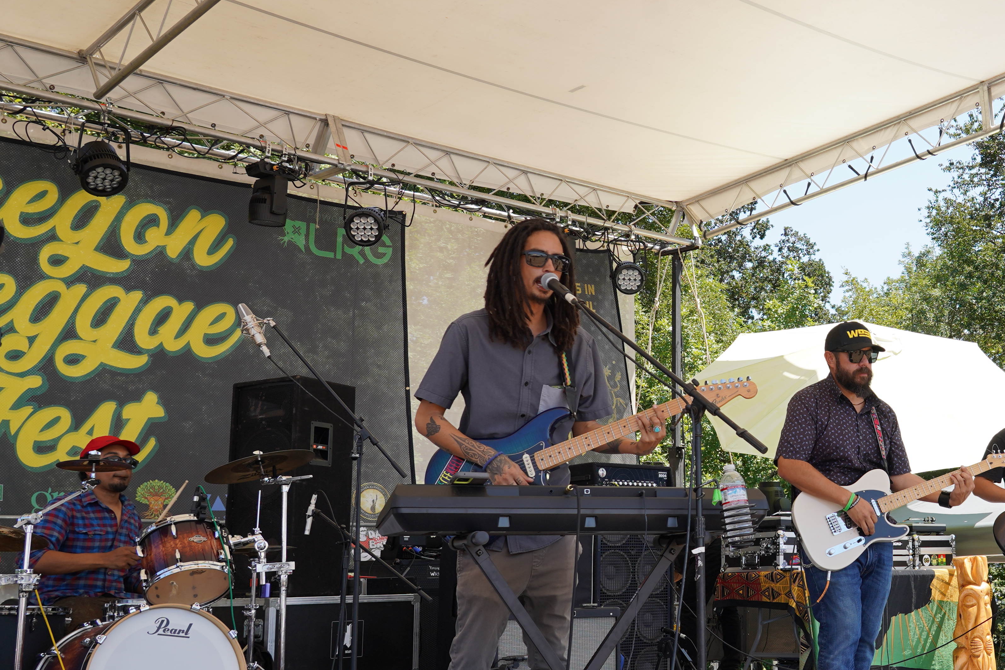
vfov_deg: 28.6
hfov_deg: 39.6
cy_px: 364
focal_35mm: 47
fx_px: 1312
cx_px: 854
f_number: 6.3
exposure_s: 1/160
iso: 100
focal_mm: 25
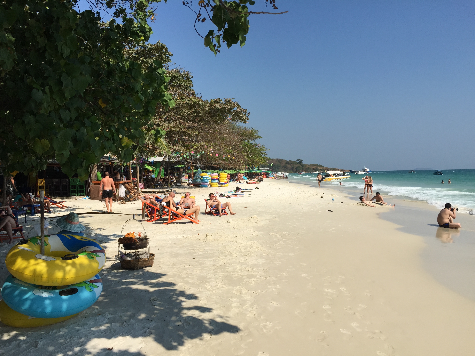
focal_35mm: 29
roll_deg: -0.3
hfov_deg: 61.7
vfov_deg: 48.2
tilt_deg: +0.2
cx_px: 238
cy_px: 178
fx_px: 398
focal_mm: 4.15
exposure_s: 1/3300
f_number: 2.2
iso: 32
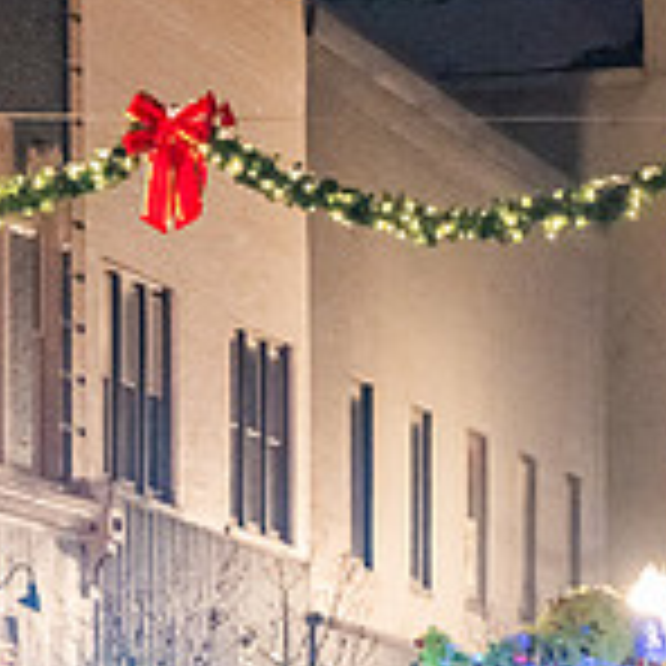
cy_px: 803
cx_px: 850
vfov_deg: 6.8
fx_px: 5594
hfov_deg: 6.8
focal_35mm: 257
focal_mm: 77
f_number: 3.2
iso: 8000
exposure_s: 1/250
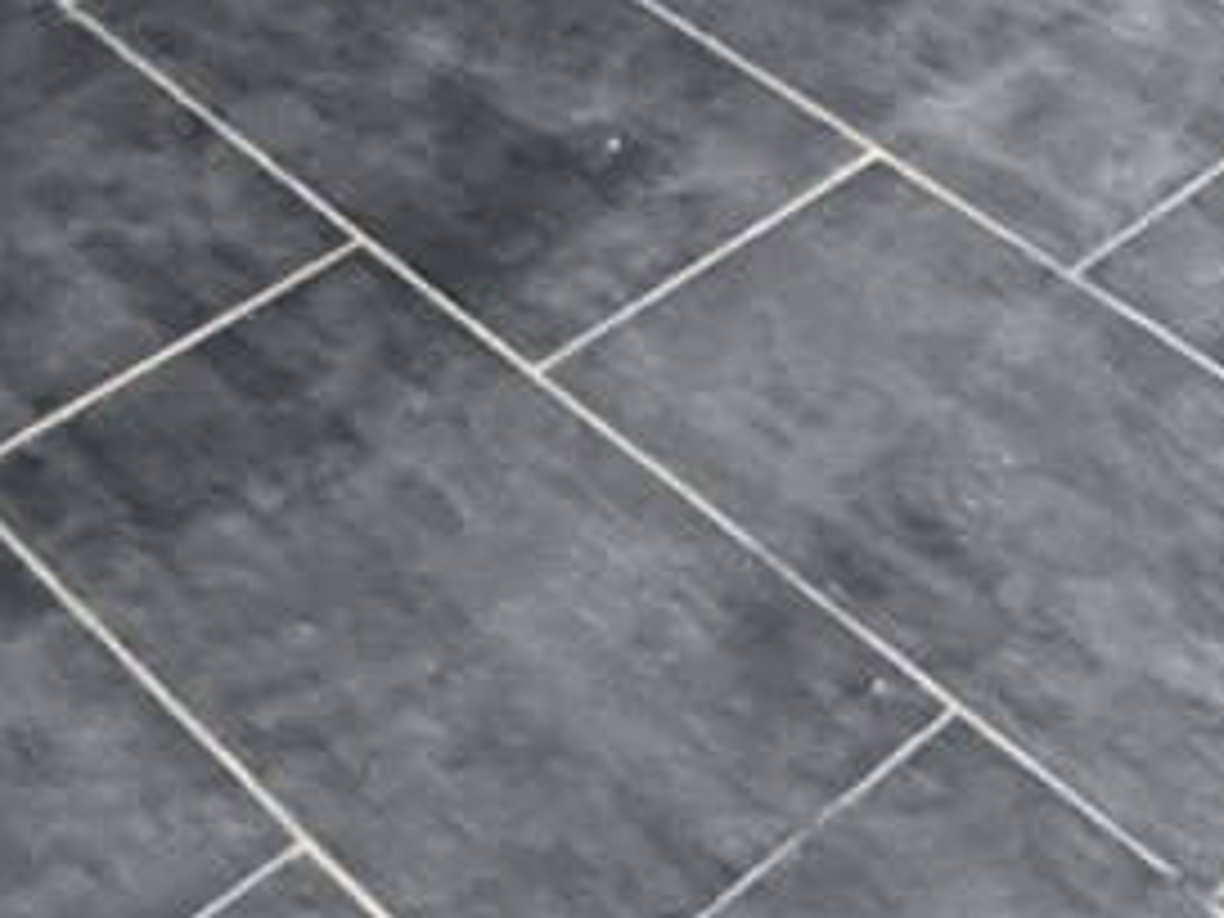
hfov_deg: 19.3
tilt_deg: +1.4
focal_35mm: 99
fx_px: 3501
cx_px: 1220
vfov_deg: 9.6
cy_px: -2164
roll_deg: +1.6
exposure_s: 1/60
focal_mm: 2.22
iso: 1000
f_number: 2.2
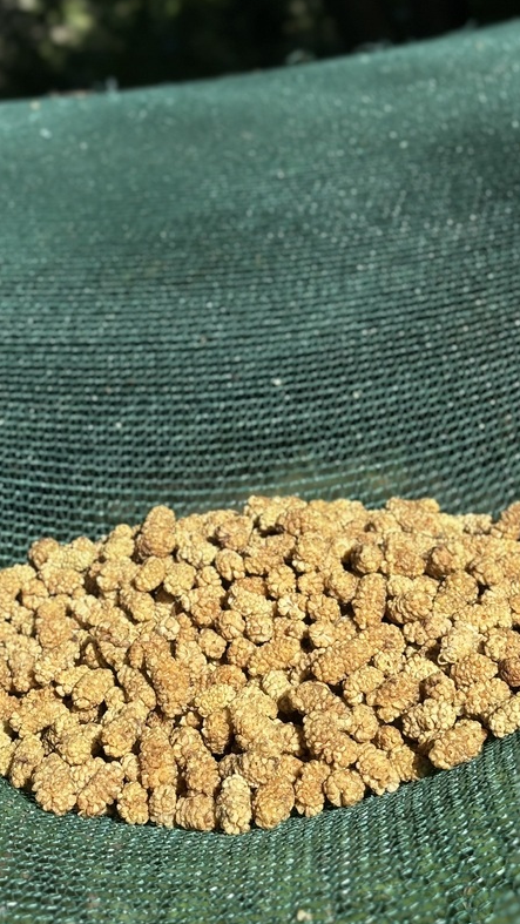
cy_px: 353
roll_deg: +4.2
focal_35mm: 72
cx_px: 212
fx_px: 1764
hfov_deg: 16.8
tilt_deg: -7.8
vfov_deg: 29.2
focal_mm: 5.96
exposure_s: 1/2193
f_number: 1.6
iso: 32
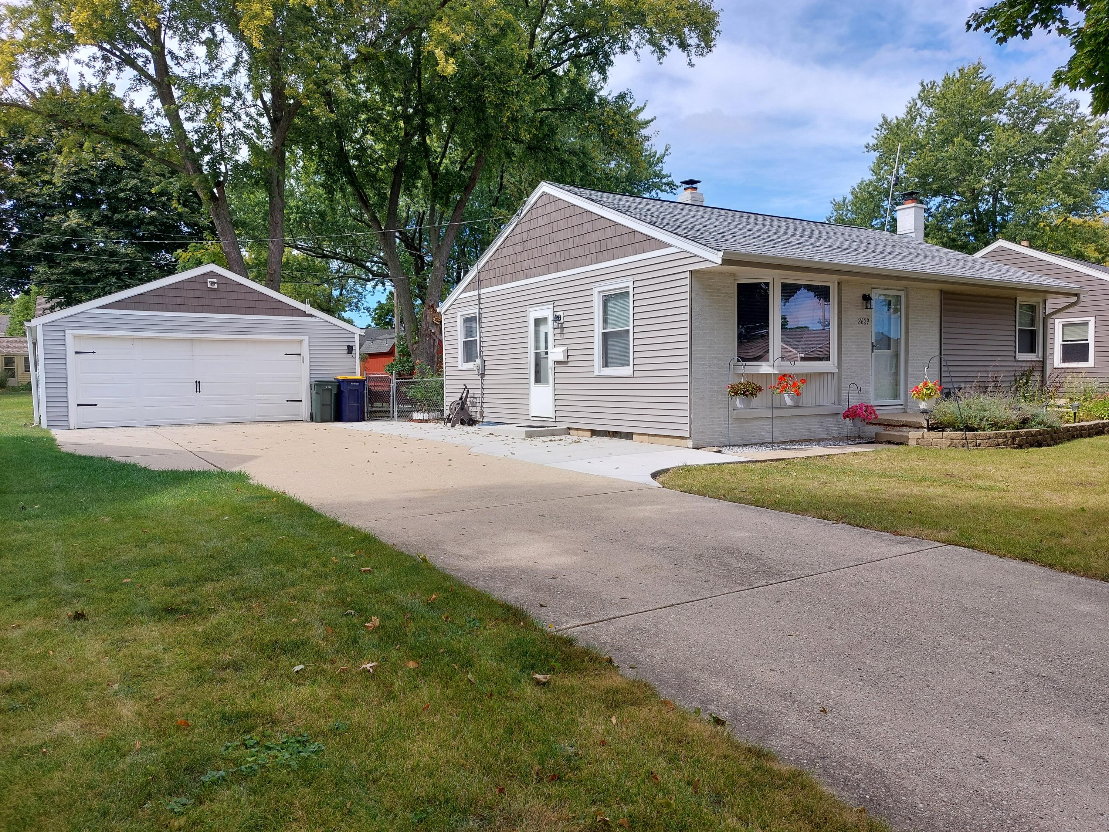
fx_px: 769
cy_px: 416
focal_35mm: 24
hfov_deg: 71.6
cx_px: 554
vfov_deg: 56.8
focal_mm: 5.23
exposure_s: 1/566
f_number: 1.8
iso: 25
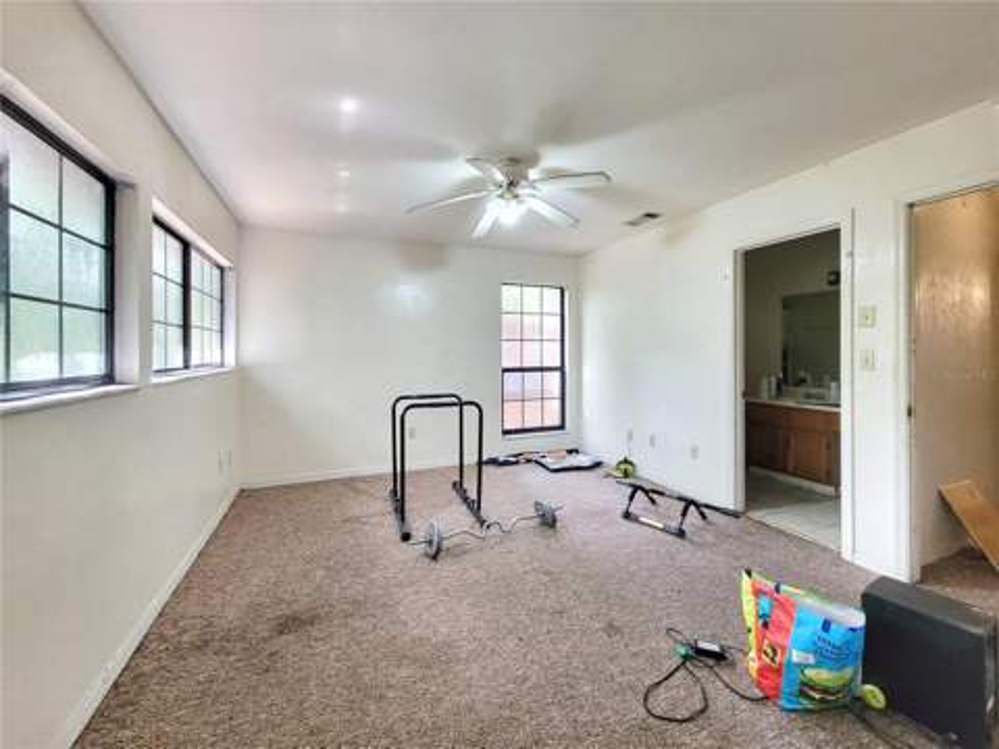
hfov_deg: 106.2
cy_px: 374
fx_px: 375
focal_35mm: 13
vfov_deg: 89.9
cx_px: 500
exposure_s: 1/30
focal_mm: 2.2
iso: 320
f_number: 2.2
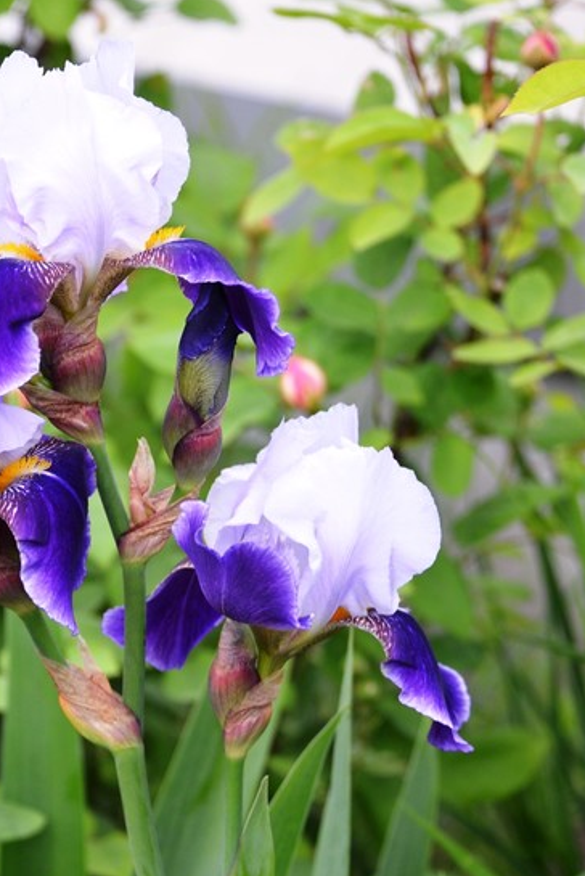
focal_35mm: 185
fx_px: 4503
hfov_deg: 7.4
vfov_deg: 11.1
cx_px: 155
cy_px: 559
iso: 720
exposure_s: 1/60
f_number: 5.3
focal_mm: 112
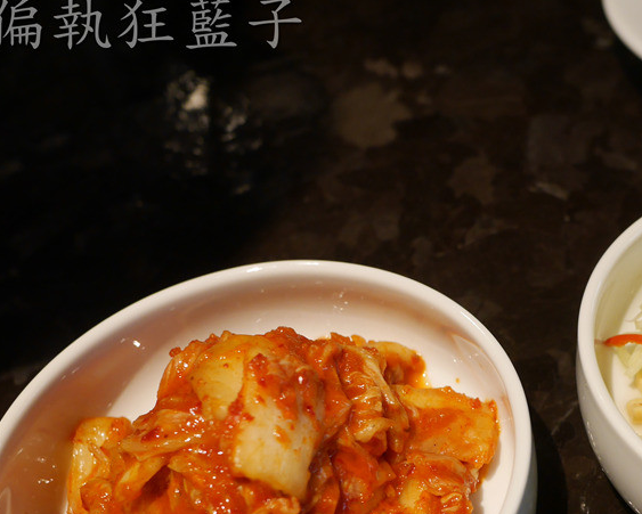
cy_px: 408
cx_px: 547
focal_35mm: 52
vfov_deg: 28.6
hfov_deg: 34.4
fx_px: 989
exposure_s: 1/60
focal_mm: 15
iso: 500
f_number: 3.5
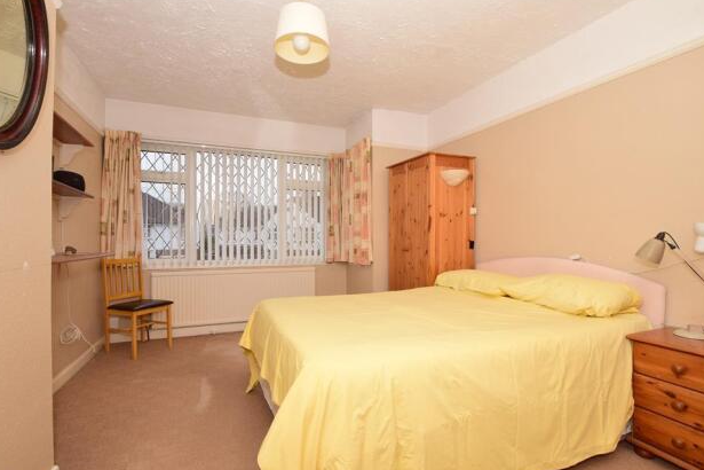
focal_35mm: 16
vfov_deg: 73.7
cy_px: 234
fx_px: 313
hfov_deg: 96.7
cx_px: 343
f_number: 7.1
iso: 400
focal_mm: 10
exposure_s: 1/60
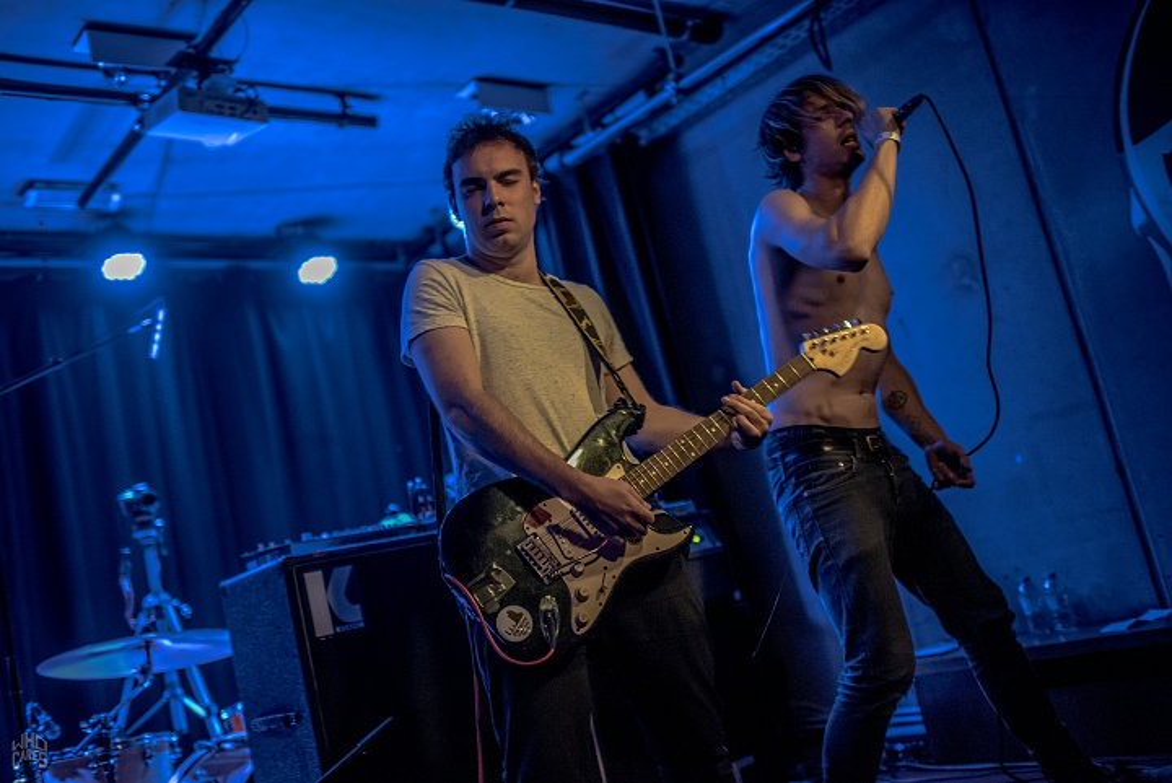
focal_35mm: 35
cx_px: 586
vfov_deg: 37.9
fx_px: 1140
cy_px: 392
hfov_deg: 54.4
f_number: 1.4
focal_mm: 35
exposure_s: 1/100
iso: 3200
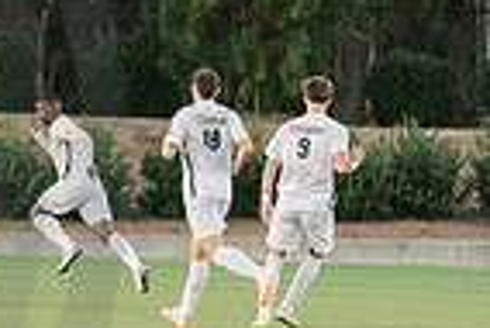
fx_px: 11159
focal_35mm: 819
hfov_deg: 2.5
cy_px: 161
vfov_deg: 1.7
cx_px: -483
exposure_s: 1/800
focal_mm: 200
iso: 1600
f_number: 2.8
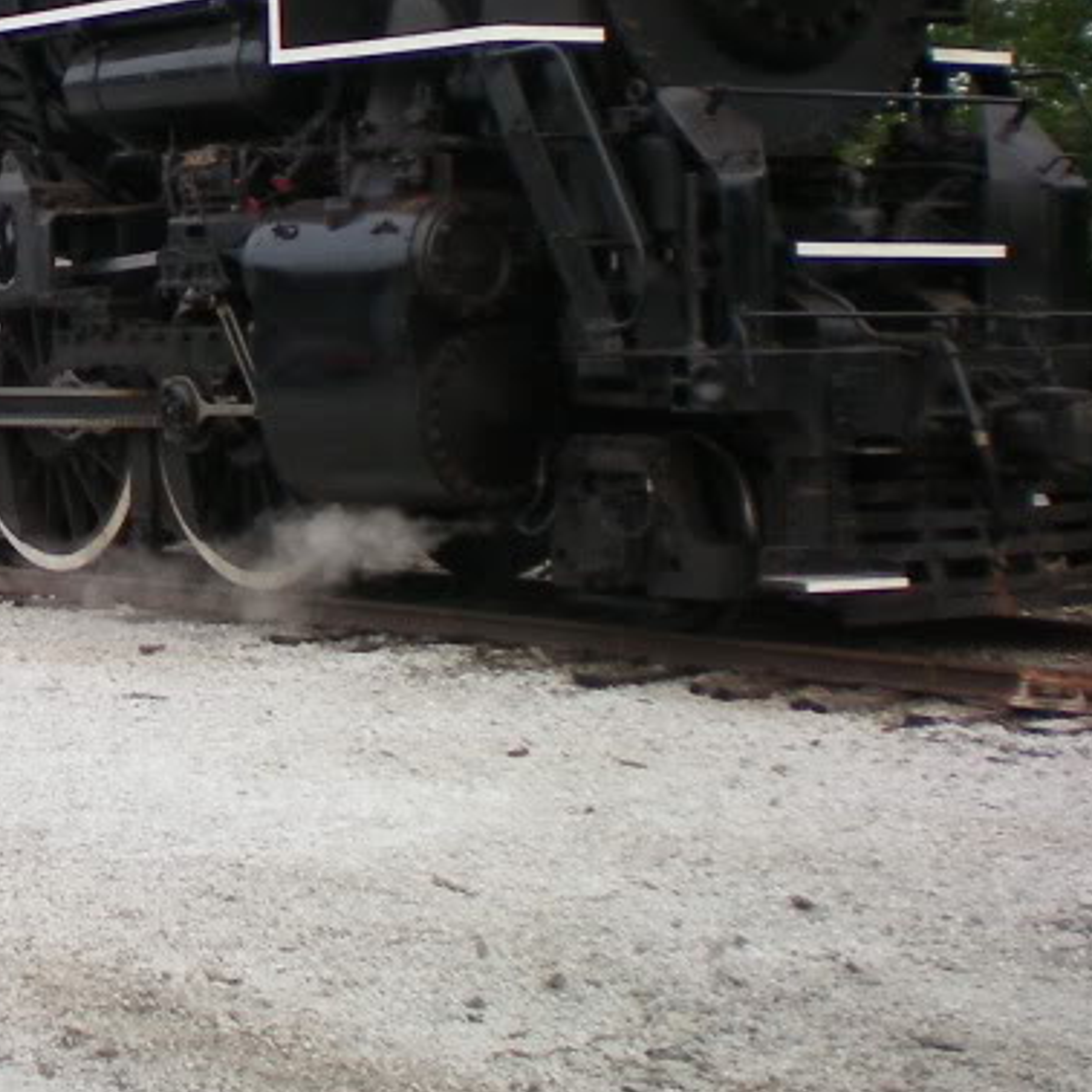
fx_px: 3248
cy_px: 133
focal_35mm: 91
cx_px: -46
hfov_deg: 18.5
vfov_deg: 18.8
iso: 64
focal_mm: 6.3
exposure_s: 1/200
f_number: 3.1
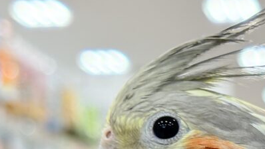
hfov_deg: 12.3
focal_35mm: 171
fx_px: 1202
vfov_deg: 6.9
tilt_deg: +1.9
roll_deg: +0.8
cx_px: 309
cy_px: 279
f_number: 1.6
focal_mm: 5.96
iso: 100
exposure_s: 1/100
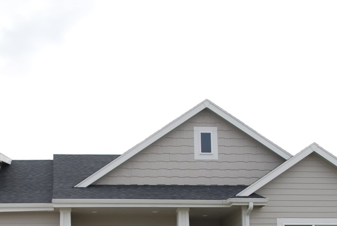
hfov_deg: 26.3
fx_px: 713
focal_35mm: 76
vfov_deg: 17.3
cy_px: 260
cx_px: 87
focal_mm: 20
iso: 100
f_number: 7.1
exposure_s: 1/200
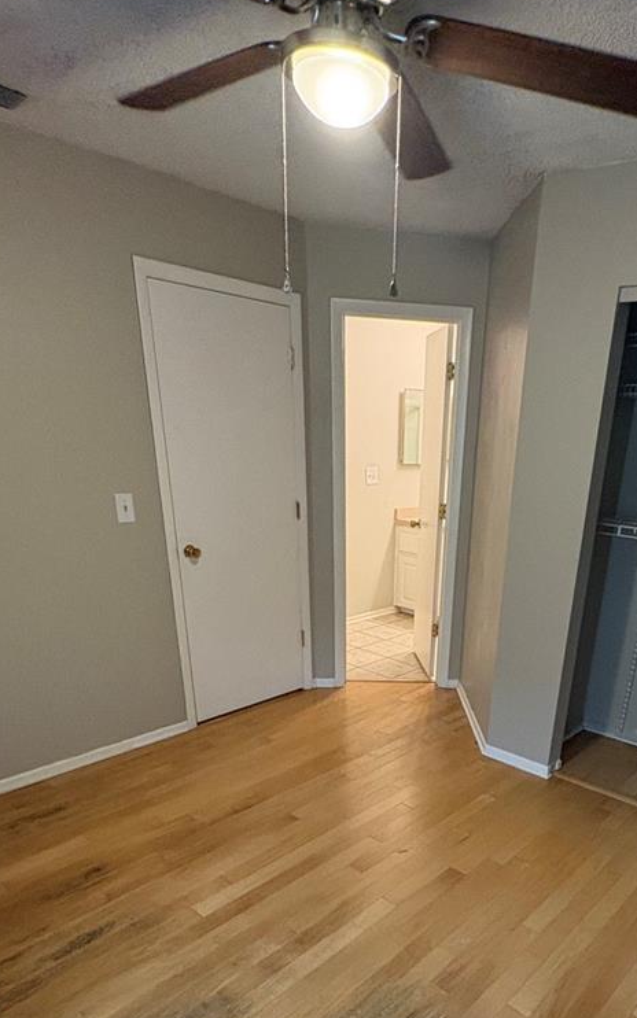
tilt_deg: -25.0
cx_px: 430
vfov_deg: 70.8
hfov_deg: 50.1
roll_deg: -3.5
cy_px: 737
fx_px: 666
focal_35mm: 24
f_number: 2.2
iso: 400
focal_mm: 2.22
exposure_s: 1/60
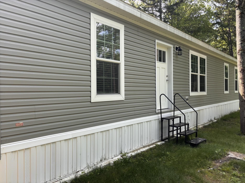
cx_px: 122
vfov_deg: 53.1
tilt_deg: -0.4
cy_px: 92
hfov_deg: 67.3
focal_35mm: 26
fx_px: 184
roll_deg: +0.8
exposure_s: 1/662
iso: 50
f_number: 1.6
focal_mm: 5.96
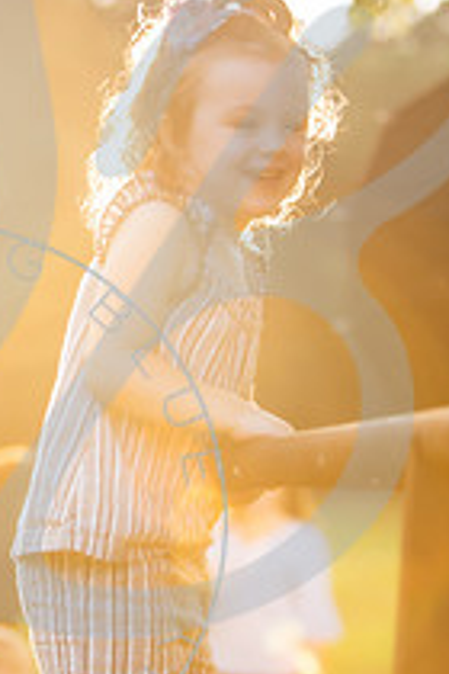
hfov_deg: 9.1
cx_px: 74
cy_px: 276
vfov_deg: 13.7
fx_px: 2806
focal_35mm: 150
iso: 80
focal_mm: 70
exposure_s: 1/250
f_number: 2.8
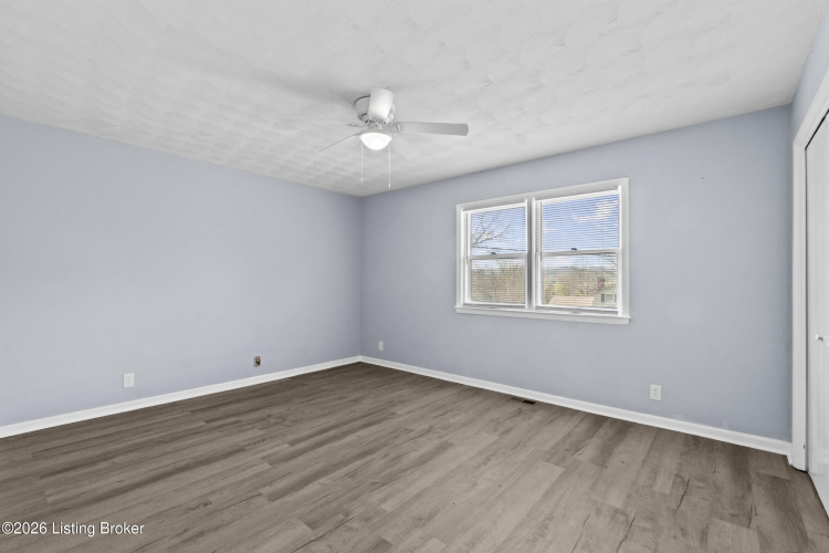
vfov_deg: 77.3
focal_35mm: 15
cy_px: 276
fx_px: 345
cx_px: 414
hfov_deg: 100.4
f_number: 11
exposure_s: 1/3
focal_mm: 10
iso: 400
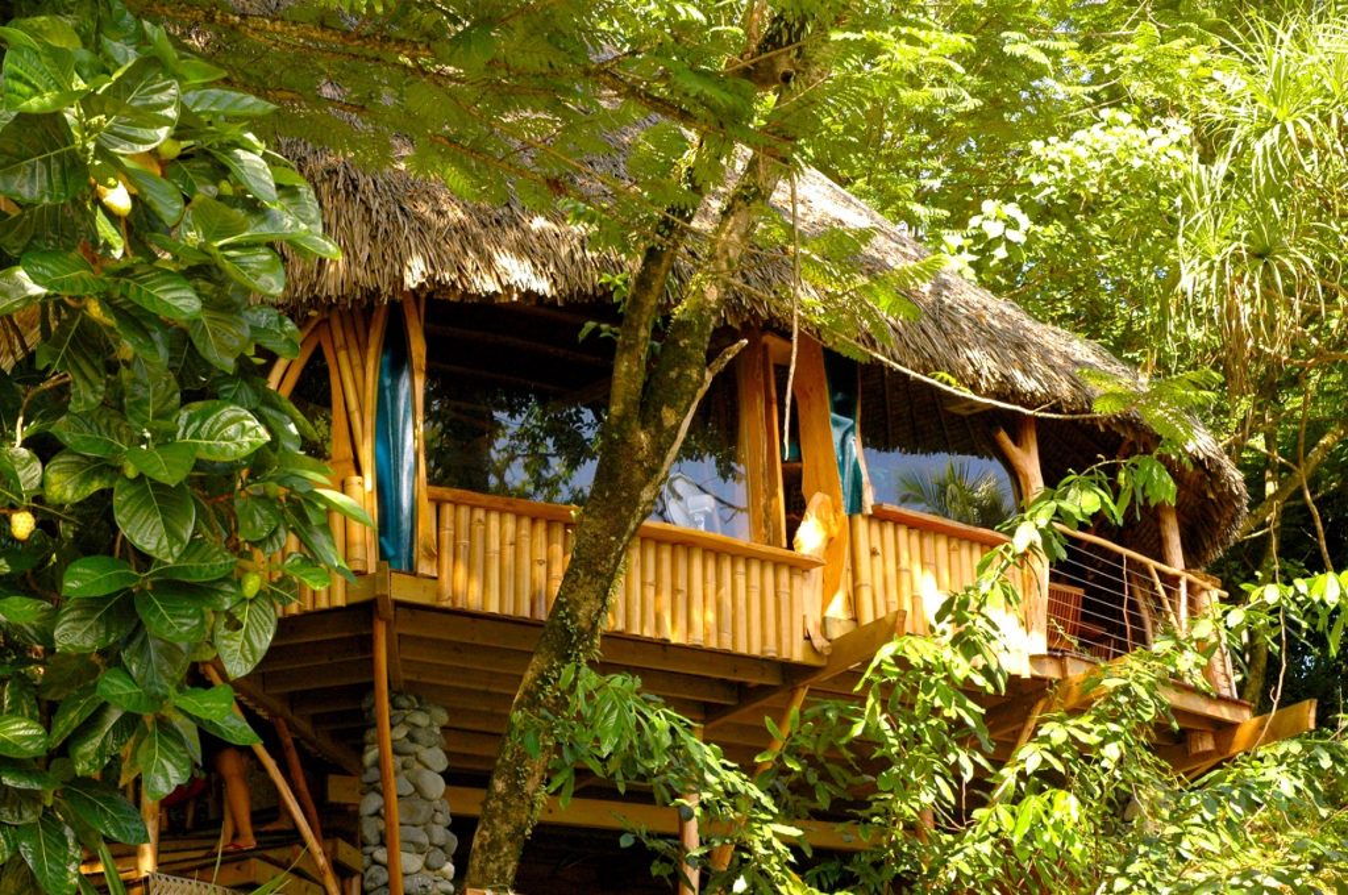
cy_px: 448
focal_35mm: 66
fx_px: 2468
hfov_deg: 30.5
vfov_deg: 20.6
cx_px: 674
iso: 500
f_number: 8
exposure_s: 1/250
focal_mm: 44
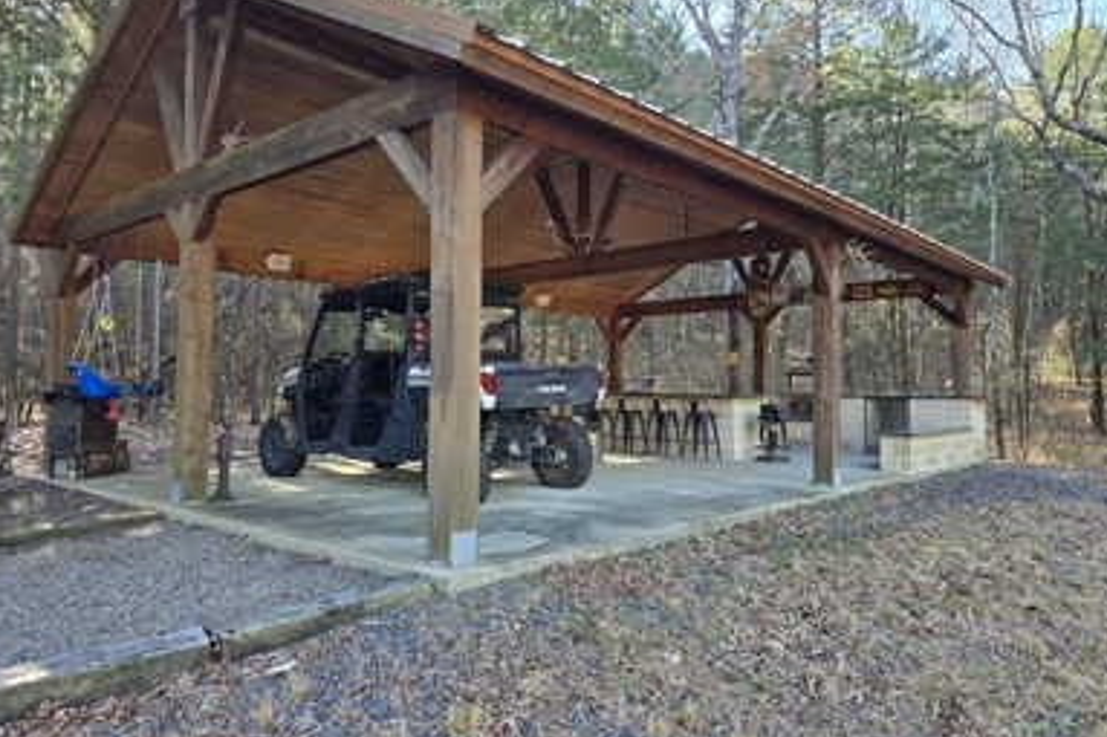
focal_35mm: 25
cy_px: 370
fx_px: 768
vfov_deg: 51.2
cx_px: 549
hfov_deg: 71.5
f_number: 1.7
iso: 64
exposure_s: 1/180
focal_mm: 6.3
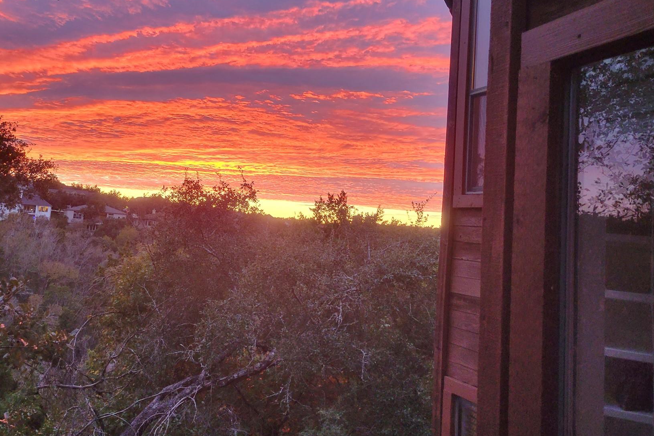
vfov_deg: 38.7
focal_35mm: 34
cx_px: 269
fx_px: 618
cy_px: 176
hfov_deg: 55.5
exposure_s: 1/120
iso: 200
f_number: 1.8
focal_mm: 5.4
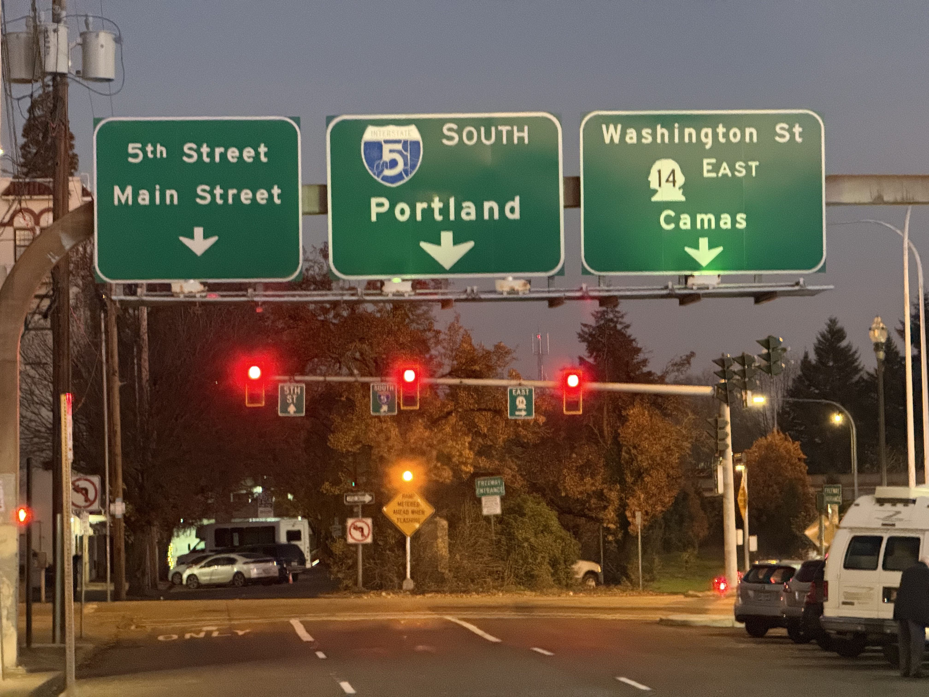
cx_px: 464
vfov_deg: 12.3
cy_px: 348
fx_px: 3220
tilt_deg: +3.8
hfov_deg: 16.4
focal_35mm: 120
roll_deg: +1.4
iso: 2000
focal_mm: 15.66
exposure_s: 1/24
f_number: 2.8
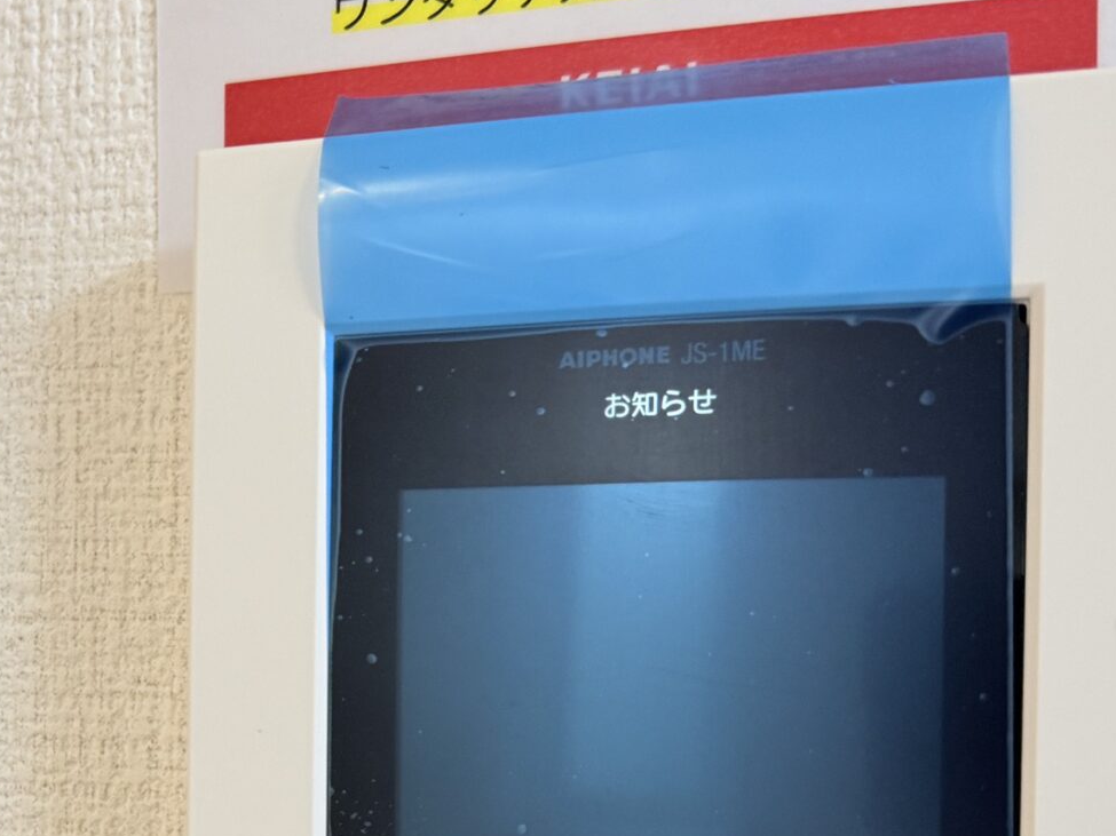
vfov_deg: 23.0
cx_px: 3
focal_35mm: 63
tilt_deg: -1.8
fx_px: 2031
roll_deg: -0.6
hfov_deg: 28.8
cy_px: 669
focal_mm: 6.76
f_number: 1.78
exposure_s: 1/50
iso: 200
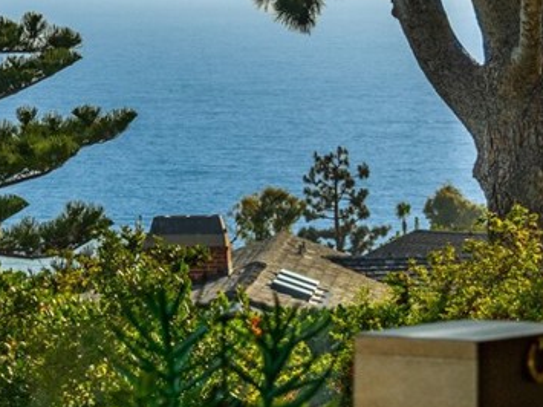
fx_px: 4046
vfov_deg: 5.8
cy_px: 129
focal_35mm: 258
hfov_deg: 7.7
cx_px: 350
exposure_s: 1/800
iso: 1000
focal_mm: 93
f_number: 13
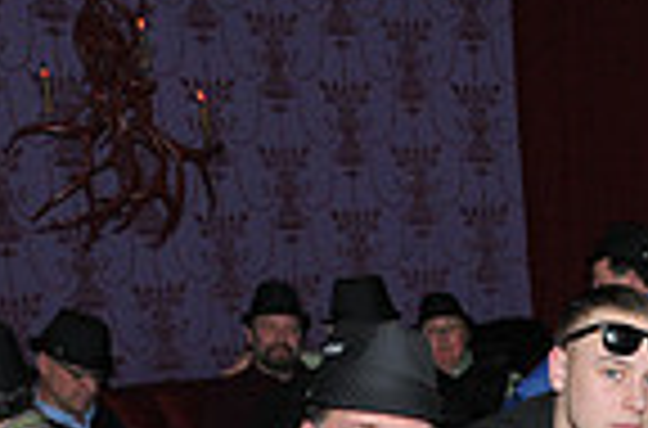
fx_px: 1740
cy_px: 728
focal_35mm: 97
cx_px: 891
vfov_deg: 12.9
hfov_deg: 19.2
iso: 500
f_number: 5.6
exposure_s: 1/50
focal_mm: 16
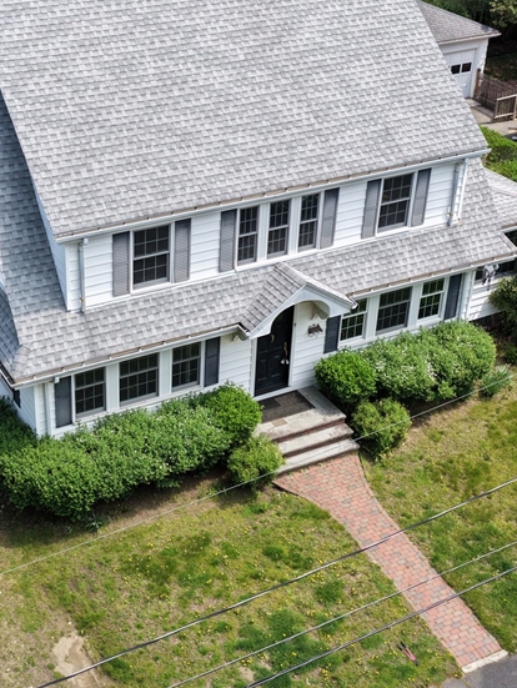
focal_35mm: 50
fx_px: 995
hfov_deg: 28.8
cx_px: 137
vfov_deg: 38.1
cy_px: 288
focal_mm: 14.45
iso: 125
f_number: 2.8
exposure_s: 1/40
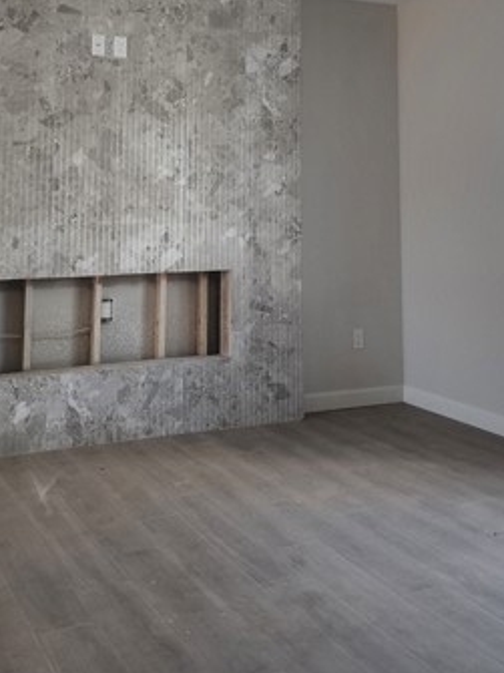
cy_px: 113
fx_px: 855
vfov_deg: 40.7
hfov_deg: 32.8
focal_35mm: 44
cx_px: 223
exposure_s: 1/180
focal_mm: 6.4
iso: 160
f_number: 1.8
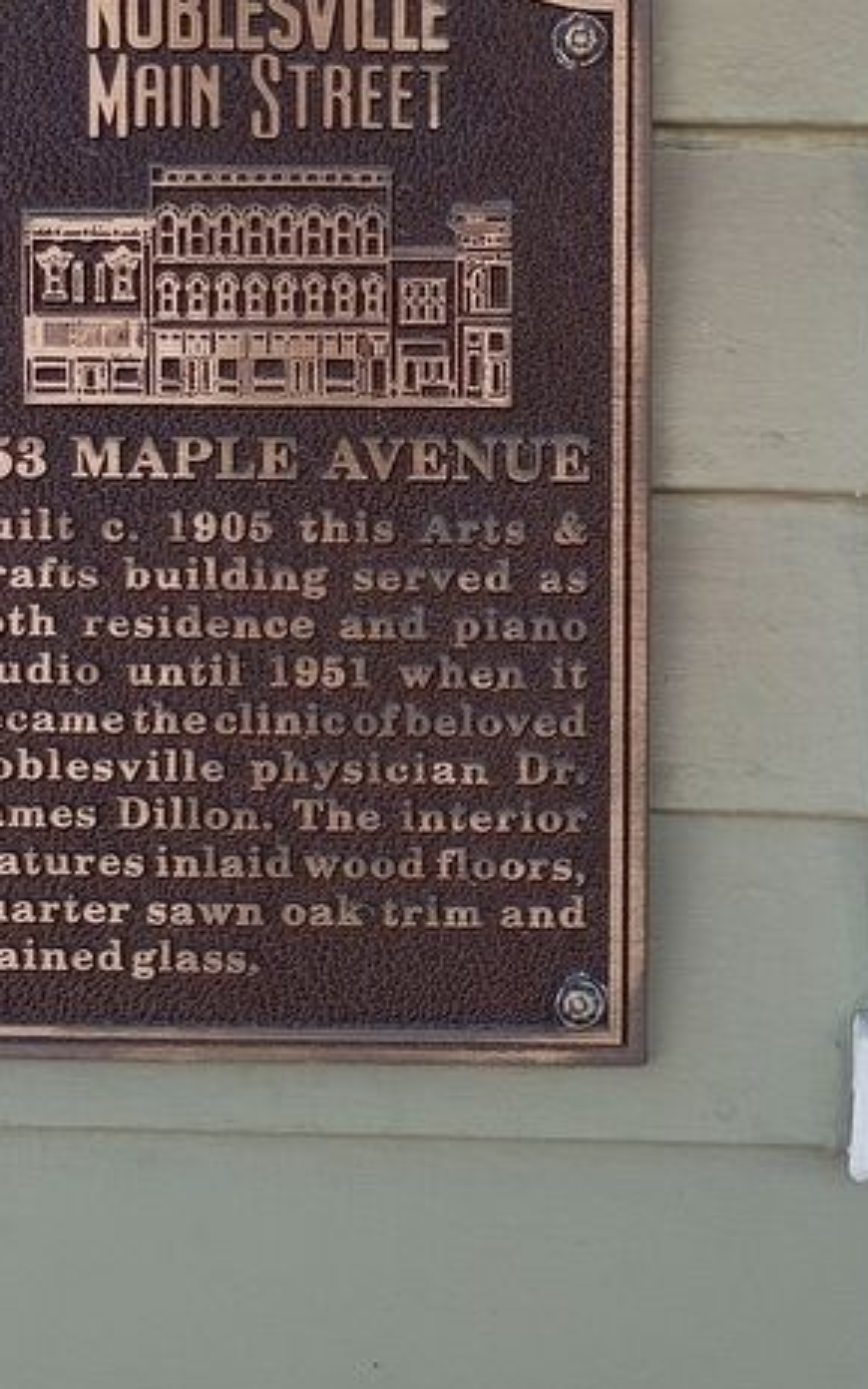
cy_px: 617
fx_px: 2006
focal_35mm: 53
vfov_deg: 38.1
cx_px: 605
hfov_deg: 24.3
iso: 100
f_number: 1.8
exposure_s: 1/149
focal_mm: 4.27
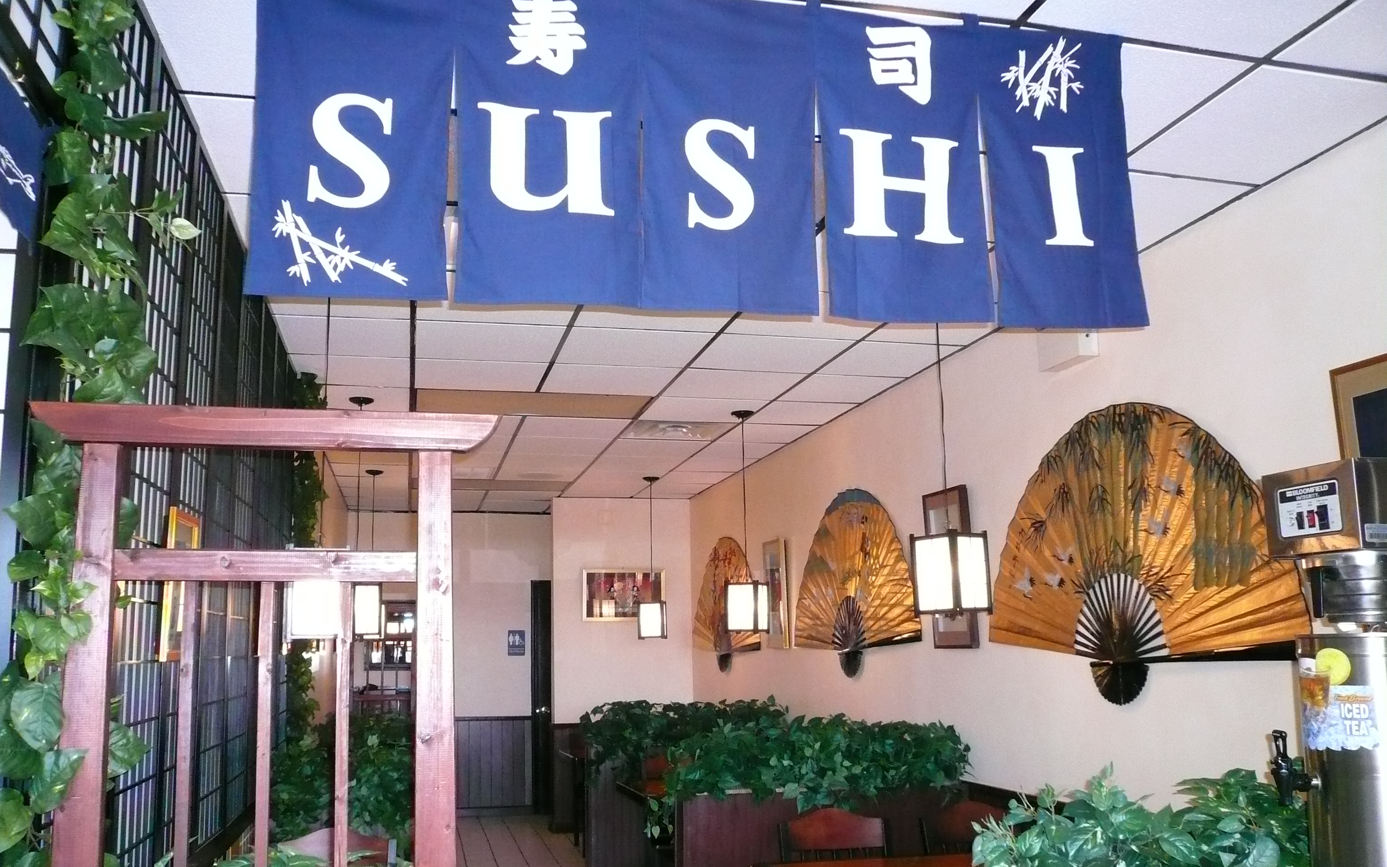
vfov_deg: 41.8
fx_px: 1134
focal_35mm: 30
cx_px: 688
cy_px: 471
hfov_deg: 62.9
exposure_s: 1/30
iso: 400
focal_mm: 4.6
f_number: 2.8
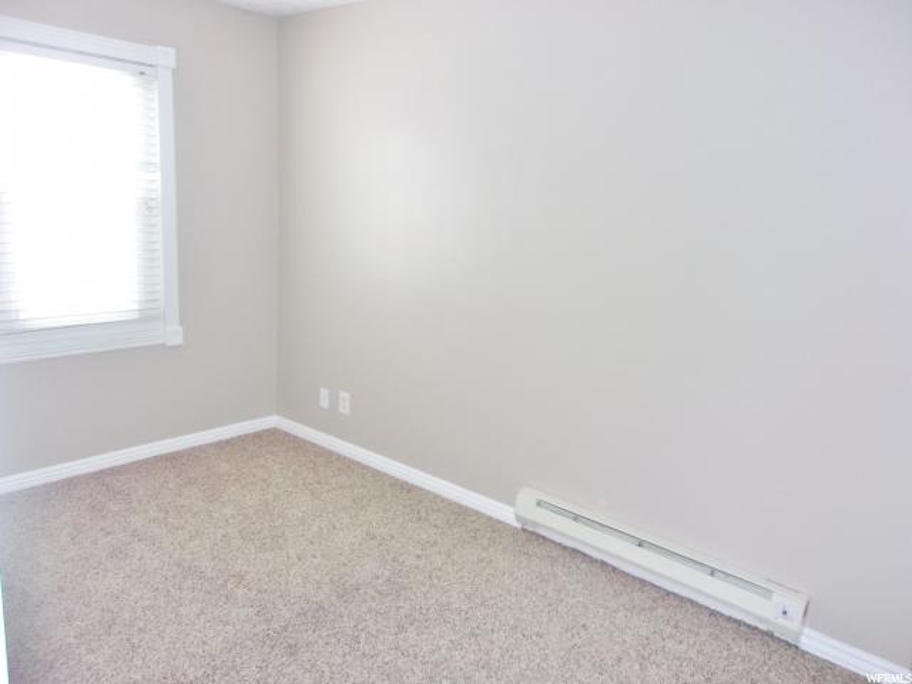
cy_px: 342
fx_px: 711
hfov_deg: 65.3
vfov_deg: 51.4
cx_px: 456
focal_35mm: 27
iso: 200
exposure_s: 1/34
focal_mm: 4.9
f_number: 3
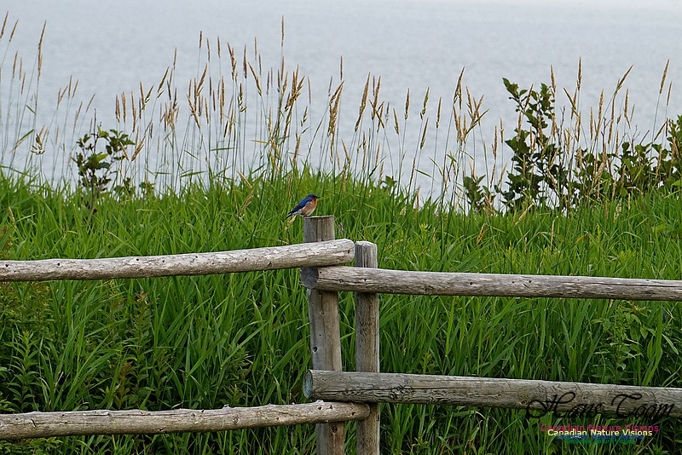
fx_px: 5969
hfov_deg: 6.5
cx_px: 341
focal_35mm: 315
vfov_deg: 4.4
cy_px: 228
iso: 800
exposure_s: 1/125
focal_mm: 210
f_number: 11
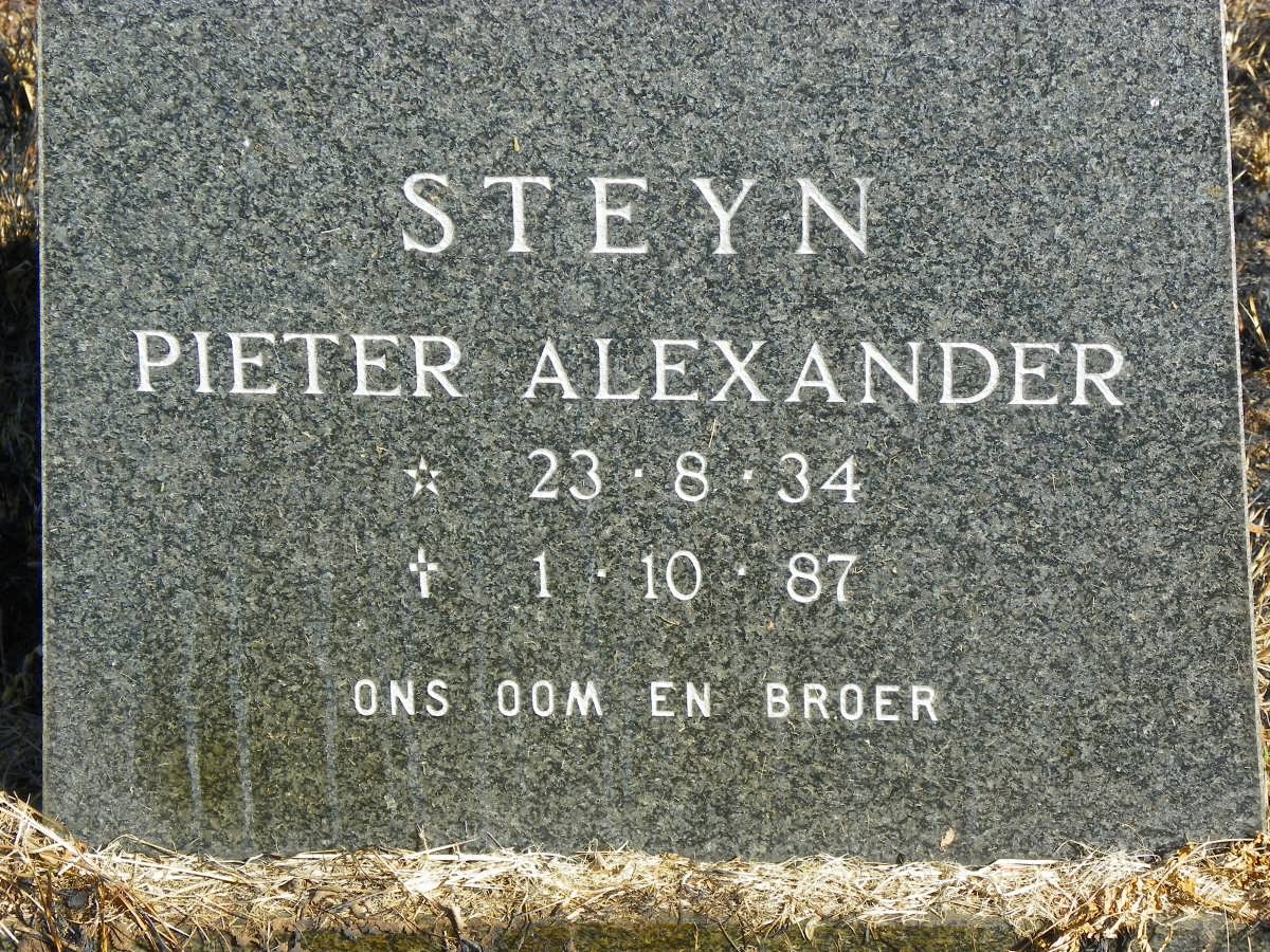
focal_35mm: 148
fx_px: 5430
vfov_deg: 10.0
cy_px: 476
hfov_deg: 13.3
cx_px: 635
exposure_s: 1/200
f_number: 4.5
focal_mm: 26.4
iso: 64
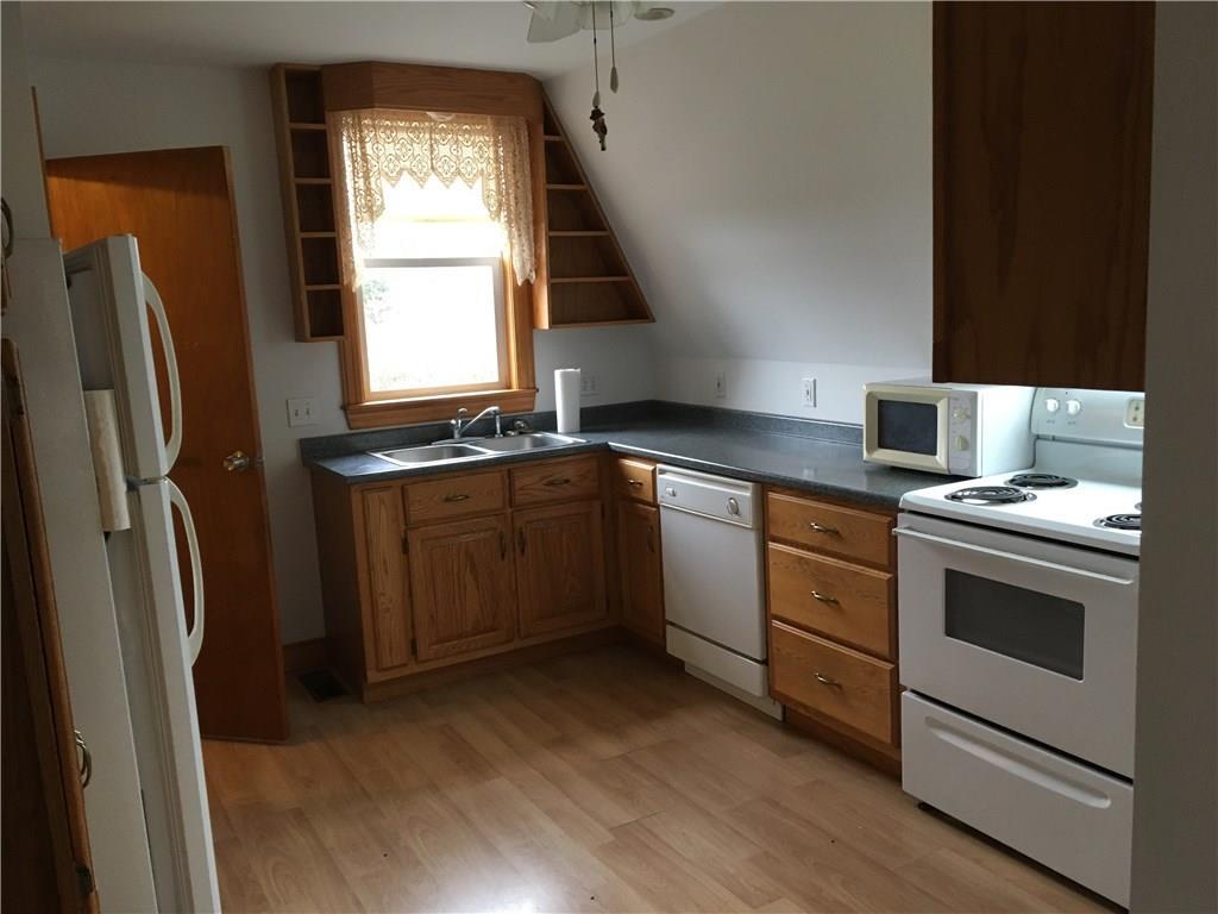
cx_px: 609
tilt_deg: -8.5
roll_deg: +2.7
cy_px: 457
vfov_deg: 48.2
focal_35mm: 29
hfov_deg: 61.7
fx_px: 1020
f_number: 2.2
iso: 125
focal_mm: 4.15
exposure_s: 1/30
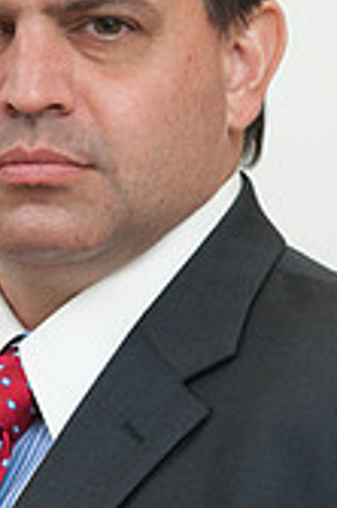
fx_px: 7598
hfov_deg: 2.5
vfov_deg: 3.8
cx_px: 108
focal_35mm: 540
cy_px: 268
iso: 640
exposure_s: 1/80
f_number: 4.5
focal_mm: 200
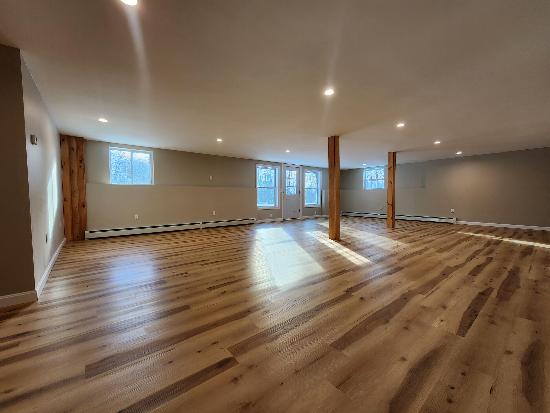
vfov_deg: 89.9
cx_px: 275
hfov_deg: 106.2
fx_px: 207
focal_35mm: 13
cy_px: 206
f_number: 2.2
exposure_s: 1/60
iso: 64
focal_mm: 2.2
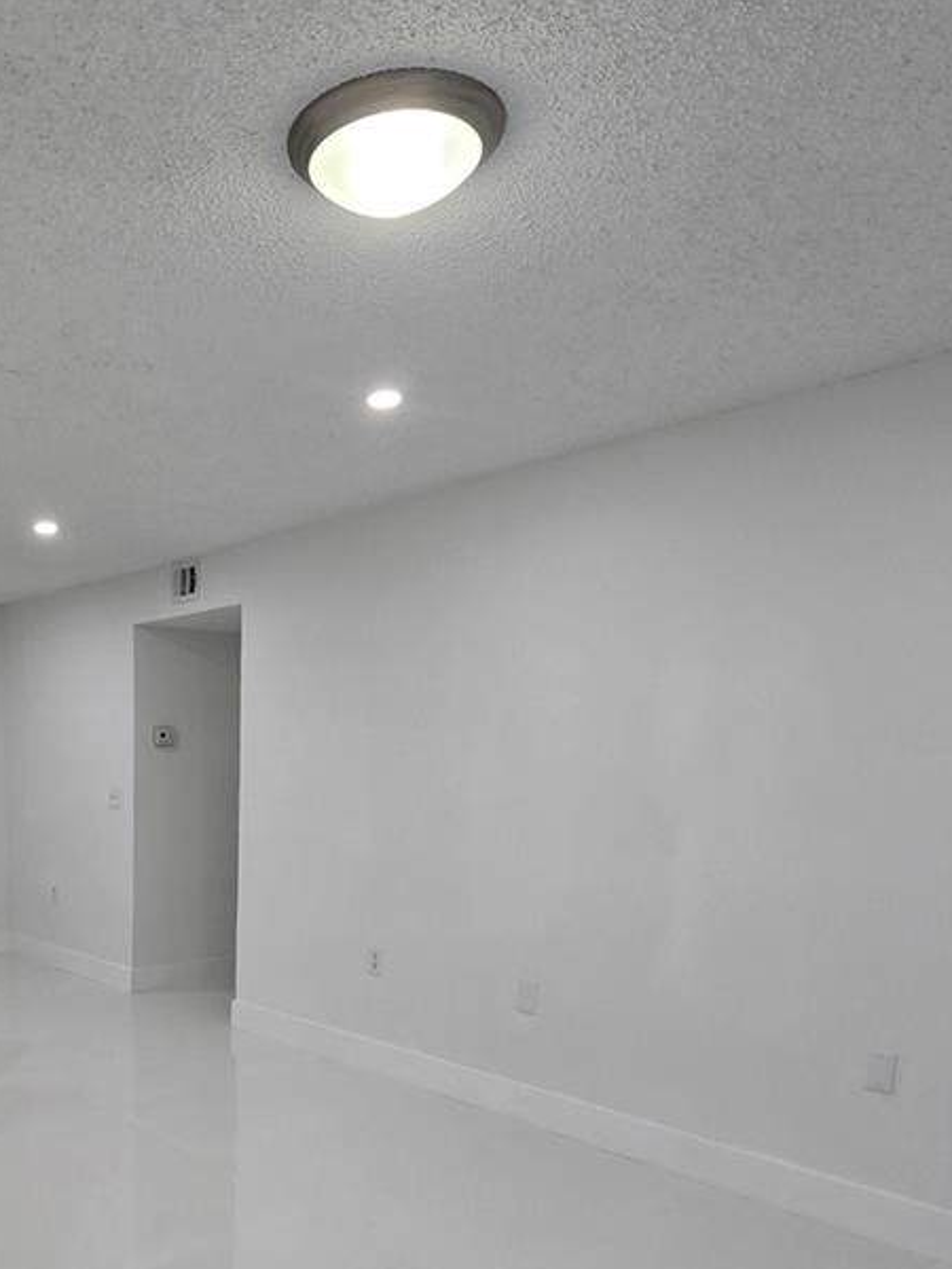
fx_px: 953
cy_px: 895
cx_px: 161
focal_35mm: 26
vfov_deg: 64.6
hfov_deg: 49.3
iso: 64
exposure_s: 1/60
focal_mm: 2.2
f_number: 2.2
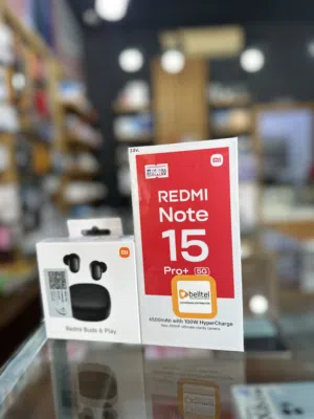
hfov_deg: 56.8
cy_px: 210
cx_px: 157
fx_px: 290
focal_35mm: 24
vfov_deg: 71.6
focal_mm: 6.86
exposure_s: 1/121
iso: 64
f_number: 1.78
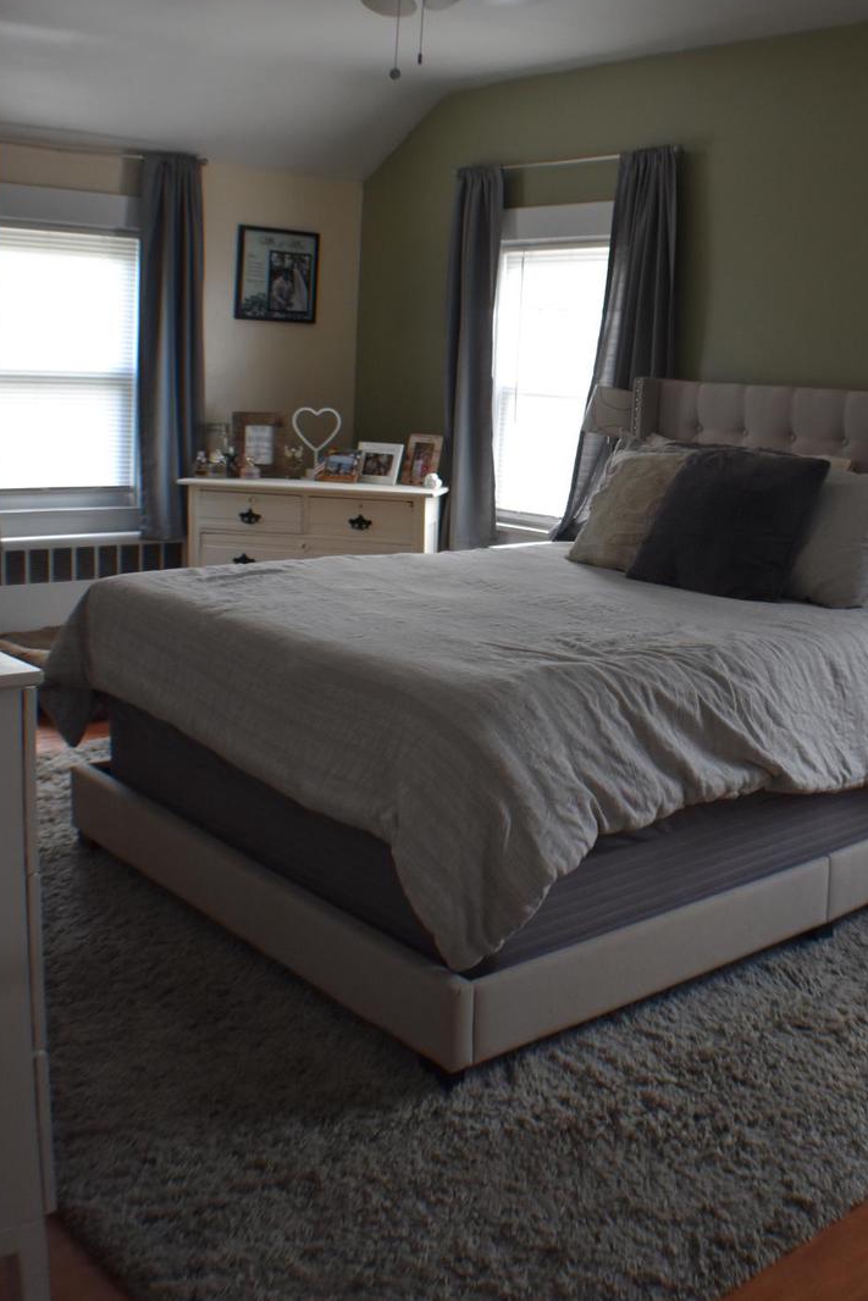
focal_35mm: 50
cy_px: 515
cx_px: 597
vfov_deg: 39.6
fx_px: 1798
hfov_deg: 26.9
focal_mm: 23
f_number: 4
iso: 560
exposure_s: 1/60
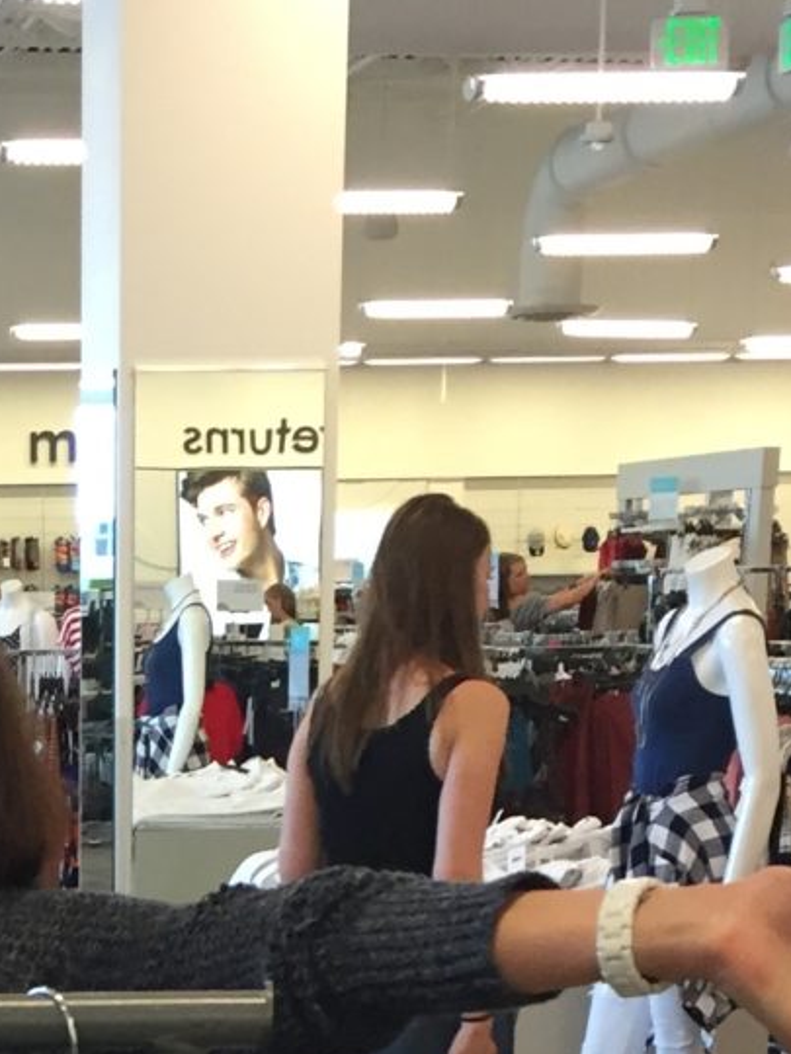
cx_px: -107
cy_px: 1515
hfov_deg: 13.2
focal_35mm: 110
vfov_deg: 16.5
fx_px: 3351
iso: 50
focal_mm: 4.15
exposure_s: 1/30
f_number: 2.2
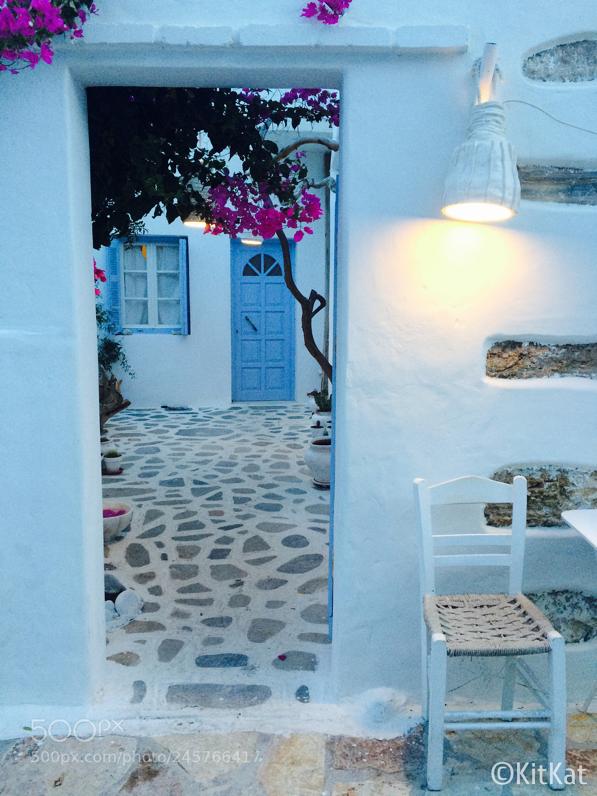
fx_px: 667
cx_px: 298
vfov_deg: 61.7
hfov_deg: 48.2
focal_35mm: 29
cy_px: 398
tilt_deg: -8.8
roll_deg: -0.4
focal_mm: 4.15
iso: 200
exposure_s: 1/33
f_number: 2.2
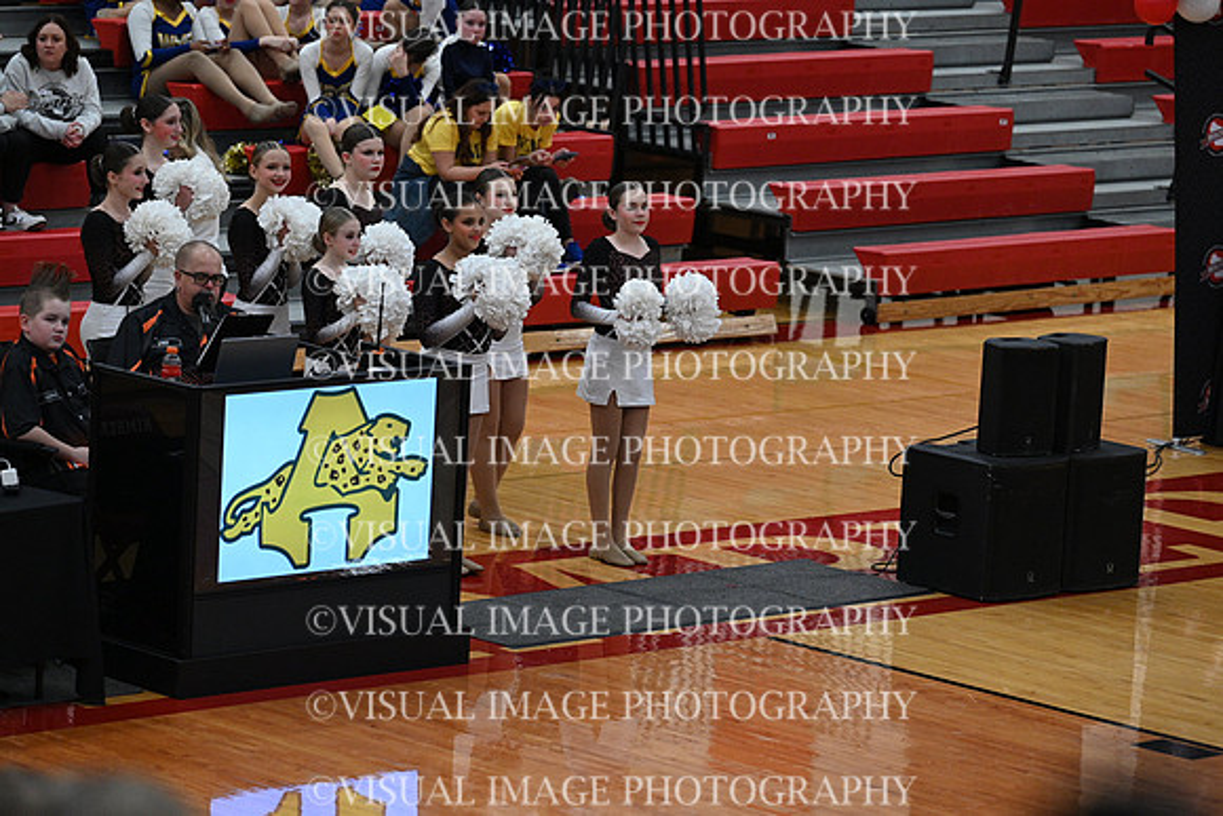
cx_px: 612
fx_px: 5776
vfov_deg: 8.1
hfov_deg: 12.1
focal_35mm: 170
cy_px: 408
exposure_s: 1/400
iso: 4000
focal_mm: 170
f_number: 4
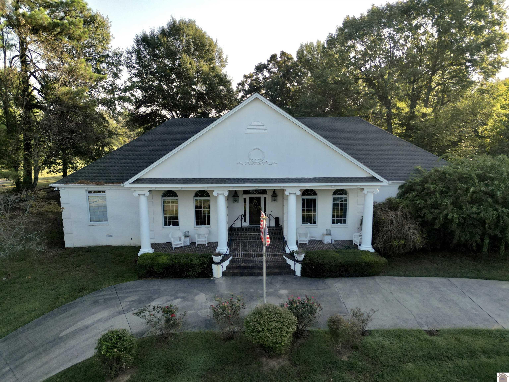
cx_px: 254
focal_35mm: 24
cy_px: 191
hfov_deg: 71.6
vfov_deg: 56.8
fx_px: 353
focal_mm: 6.72
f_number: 1.7
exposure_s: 1/1500
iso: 100
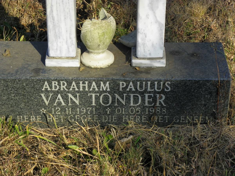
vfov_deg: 14.1
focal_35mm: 105
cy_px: 88
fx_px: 713
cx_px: 118
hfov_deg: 18.7
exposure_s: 1/320
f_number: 5
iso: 64
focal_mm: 18.8
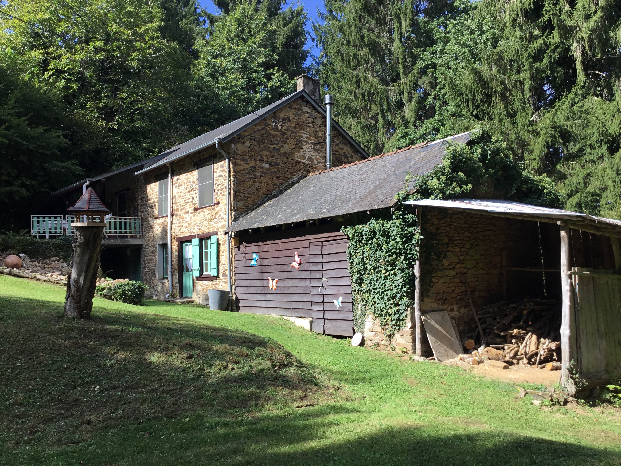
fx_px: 556
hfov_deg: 58.4
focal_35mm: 31
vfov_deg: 45.4
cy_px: 233
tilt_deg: +4.3
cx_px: 310
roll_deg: +1.8
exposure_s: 1/512
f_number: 2.4
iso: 25
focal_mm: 3.3
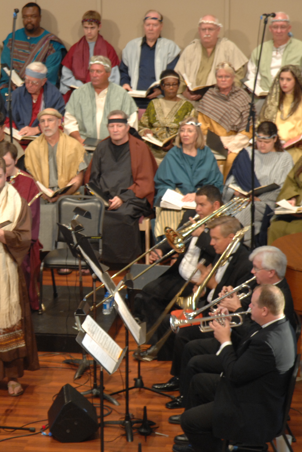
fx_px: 2425
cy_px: 227
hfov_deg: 7.1
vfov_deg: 10.7
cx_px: 16
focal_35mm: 193
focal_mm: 85
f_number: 4
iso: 400
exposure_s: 1/13
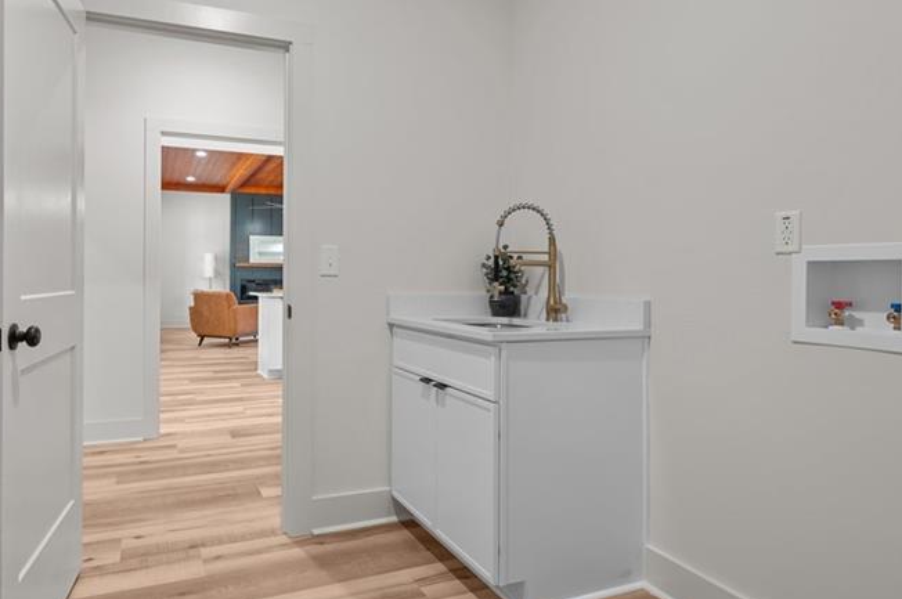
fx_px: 551
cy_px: 270
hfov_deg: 78.2
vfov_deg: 57.0
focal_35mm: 22
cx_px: 385
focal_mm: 14
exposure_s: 1
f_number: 7.1
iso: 200
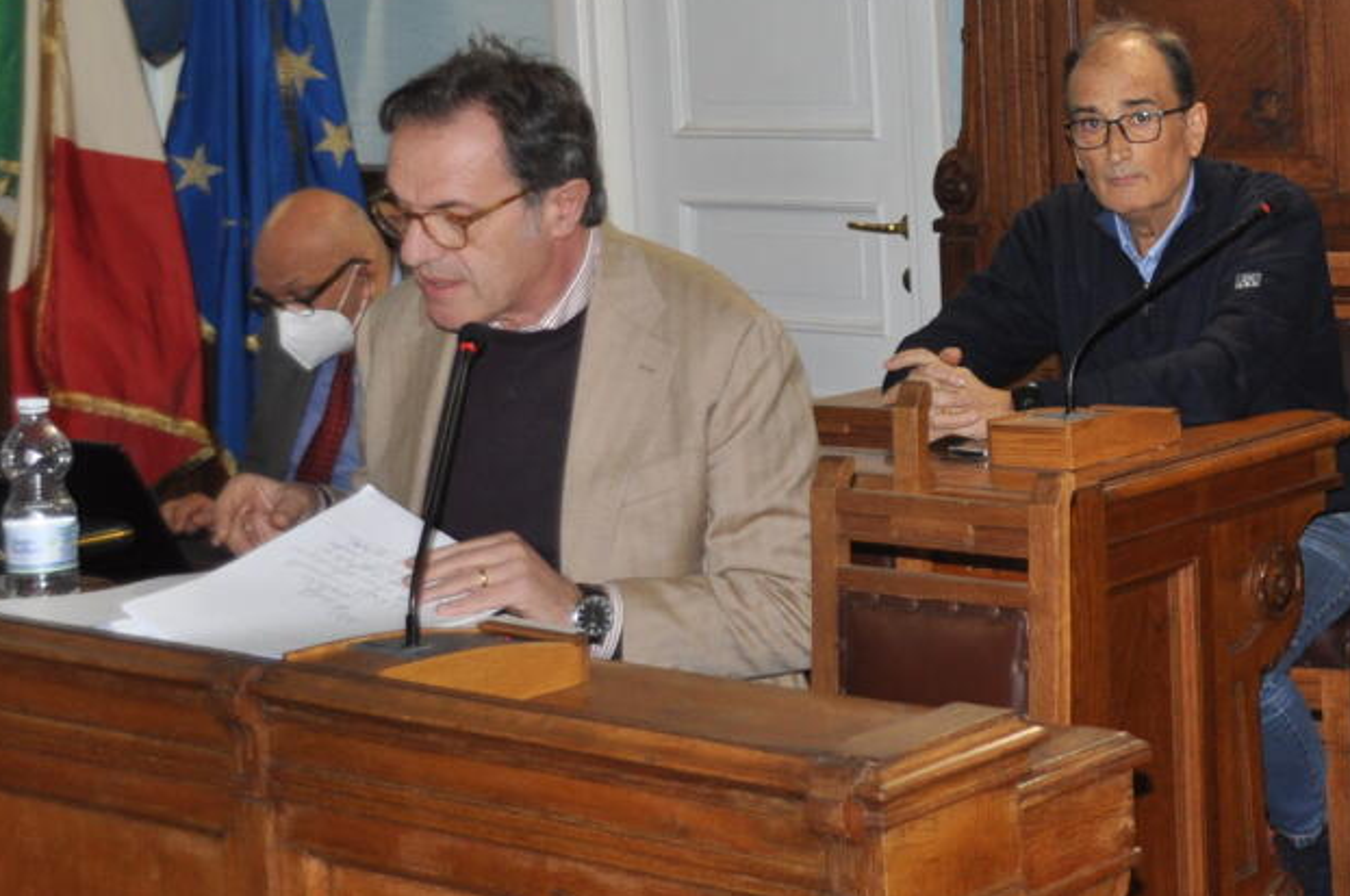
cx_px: 1252
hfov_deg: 23.5
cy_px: 244
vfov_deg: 16.2
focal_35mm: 84
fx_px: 3145
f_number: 4
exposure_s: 1/100
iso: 640
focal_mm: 29
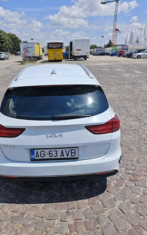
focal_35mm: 25
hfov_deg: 49.1
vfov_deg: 72.5
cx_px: 60
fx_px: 160
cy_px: 115
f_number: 1.6
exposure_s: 1/4501
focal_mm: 6.55
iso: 50
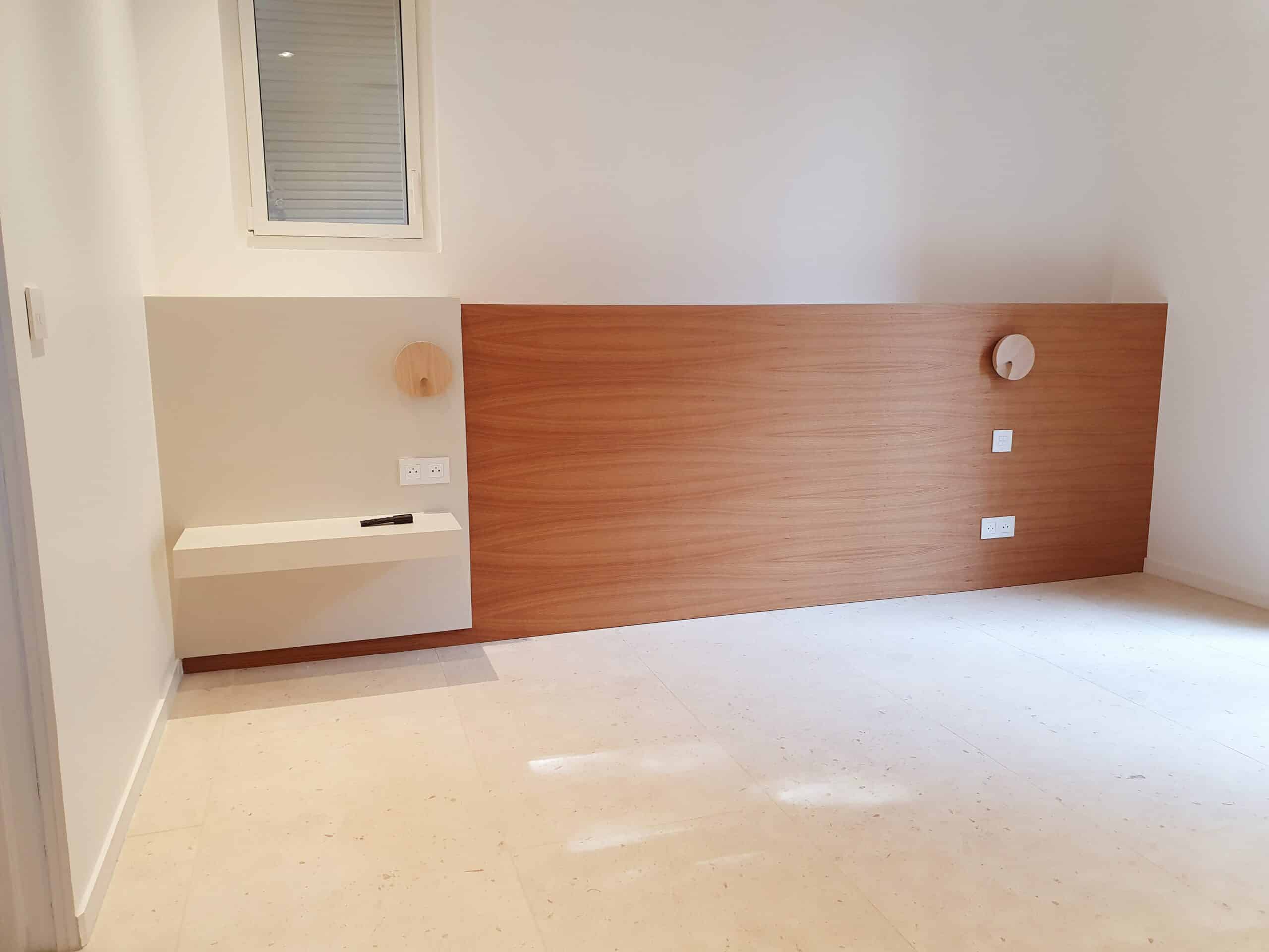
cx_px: 634
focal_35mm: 26
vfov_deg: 53.1
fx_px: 953
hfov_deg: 67.3
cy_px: 476
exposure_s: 1/100
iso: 160
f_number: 2.4
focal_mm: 4.32
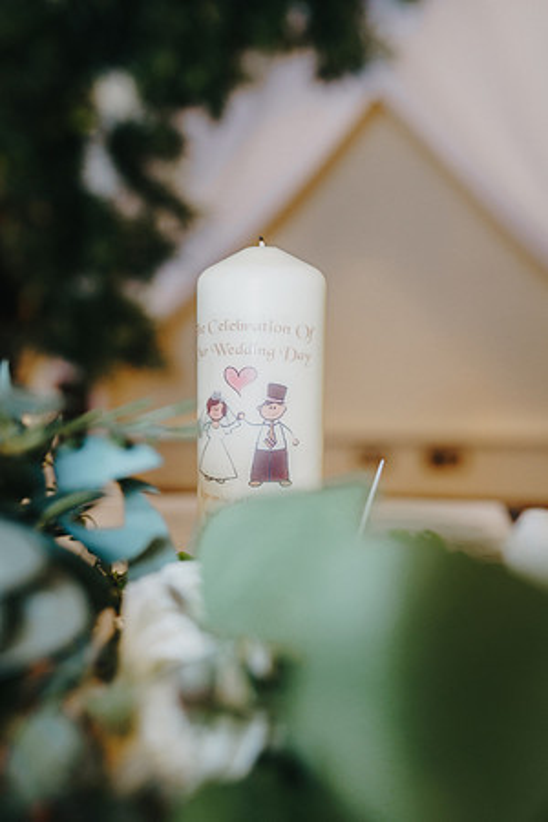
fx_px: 799
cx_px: 274
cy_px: 411
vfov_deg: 54.4
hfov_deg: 37.9
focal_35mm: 35
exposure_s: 1/200
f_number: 2.2
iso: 800
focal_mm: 35
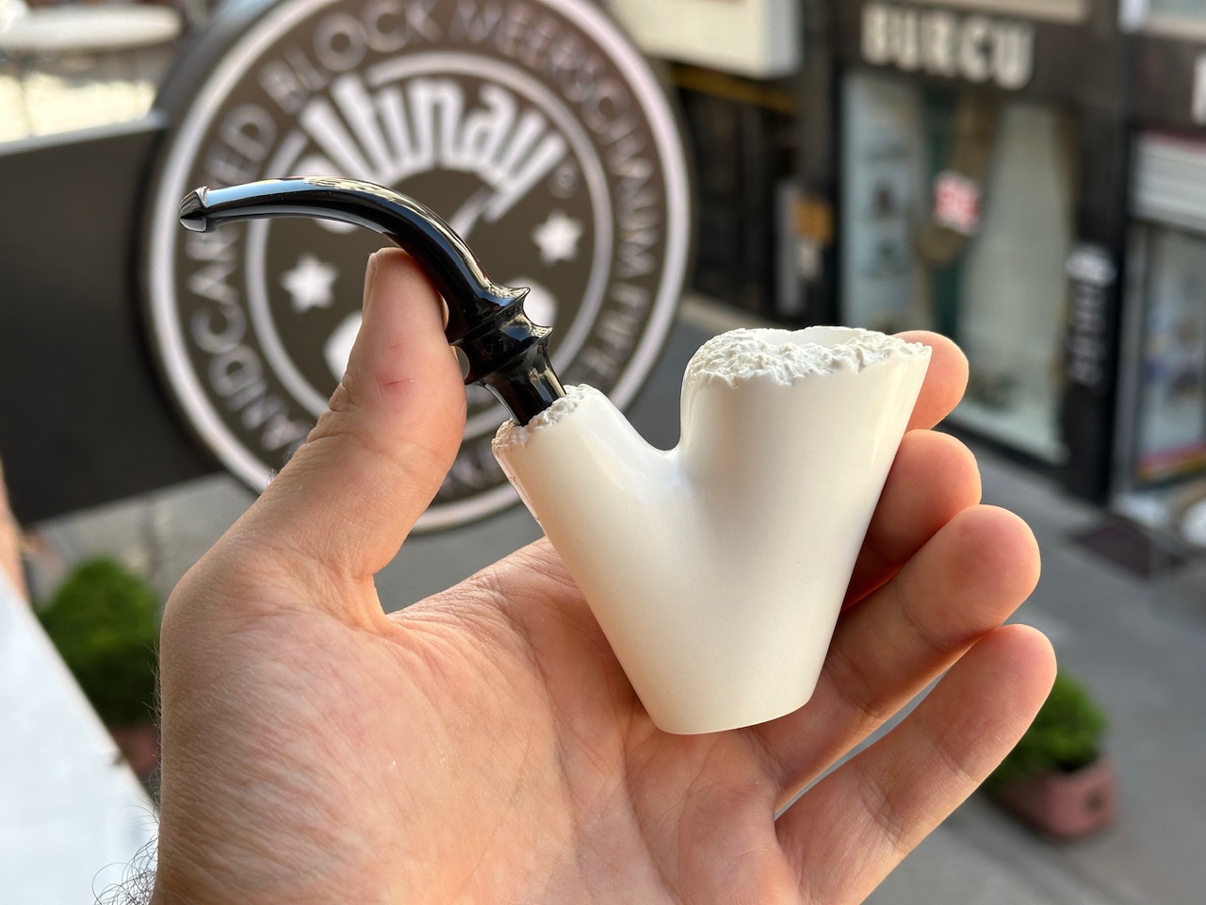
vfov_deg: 30.3
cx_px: 603
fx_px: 1672
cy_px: 452
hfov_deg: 39.7
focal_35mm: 48
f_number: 1.78
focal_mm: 6.86
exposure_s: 1/450
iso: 64
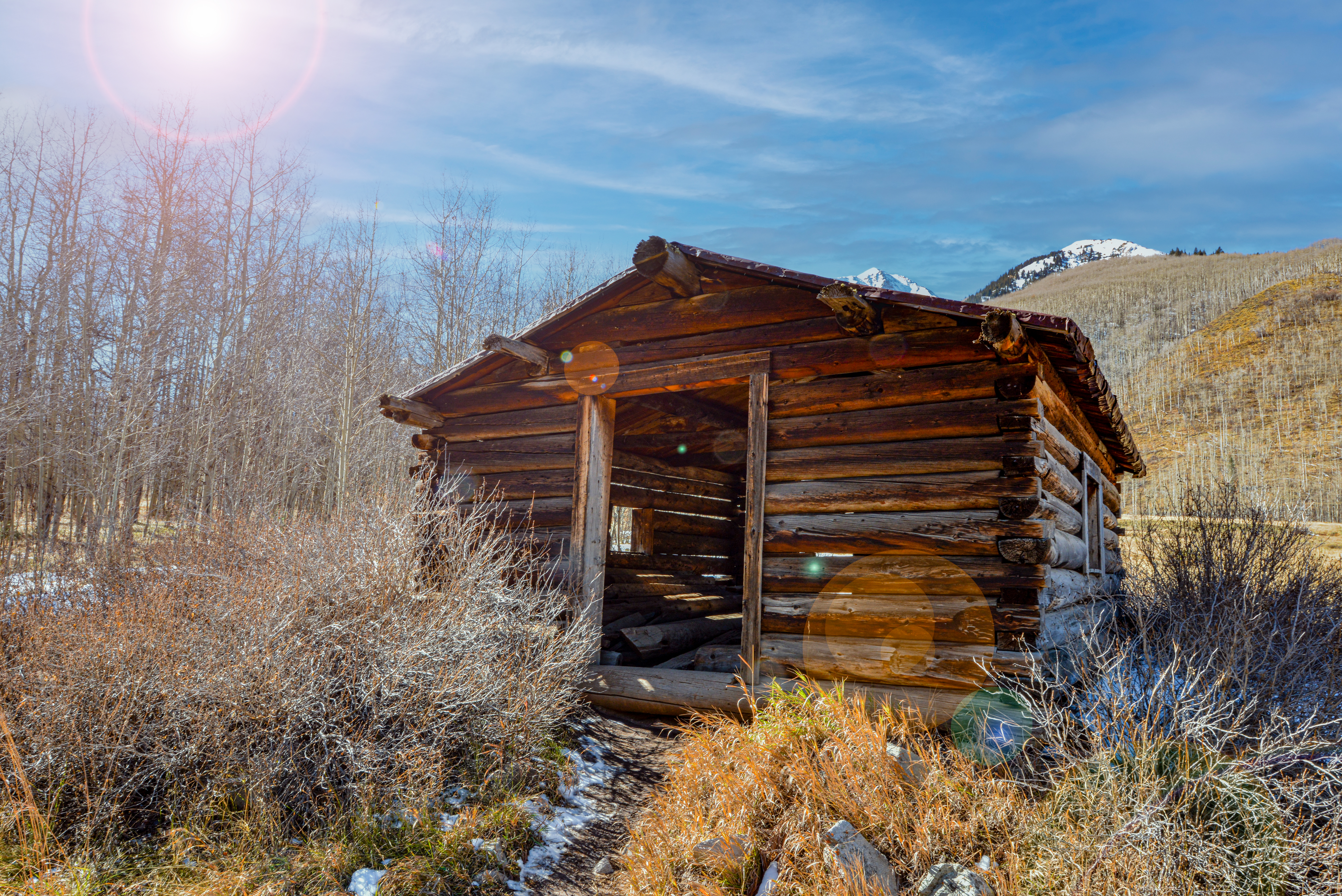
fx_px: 895
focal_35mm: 24
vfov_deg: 53.2
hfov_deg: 73.7
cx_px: 671
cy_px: 448
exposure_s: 1/40
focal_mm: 24
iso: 400
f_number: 18
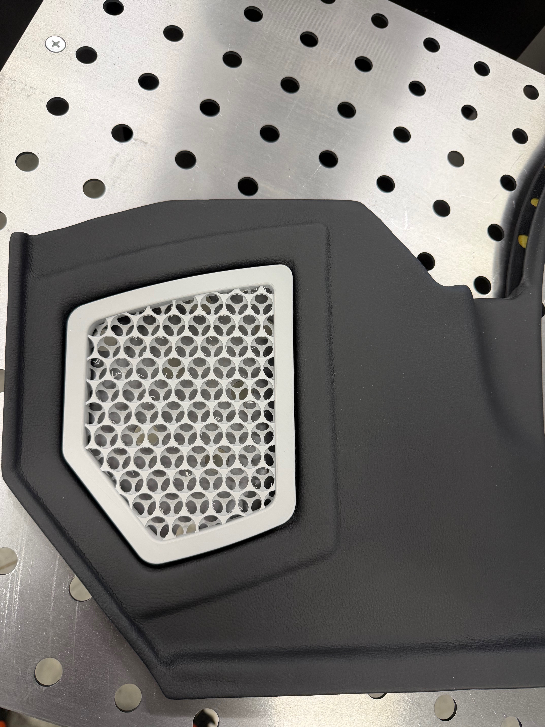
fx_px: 504
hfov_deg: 56.8
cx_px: 272
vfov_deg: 71.6
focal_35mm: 24
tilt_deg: -73.9
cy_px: 364
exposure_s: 1/60
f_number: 1.78
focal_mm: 6.76
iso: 125
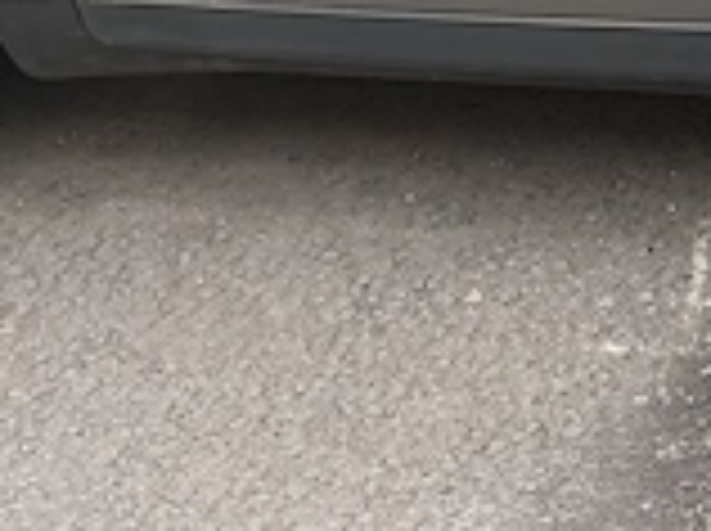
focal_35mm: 99
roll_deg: -1.3
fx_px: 2030
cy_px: -225
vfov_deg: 14.1
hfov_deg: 17.5
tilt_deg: -26.1
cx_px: 1120
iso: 32
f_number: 1.8
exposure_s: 1/171
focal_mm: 4.25
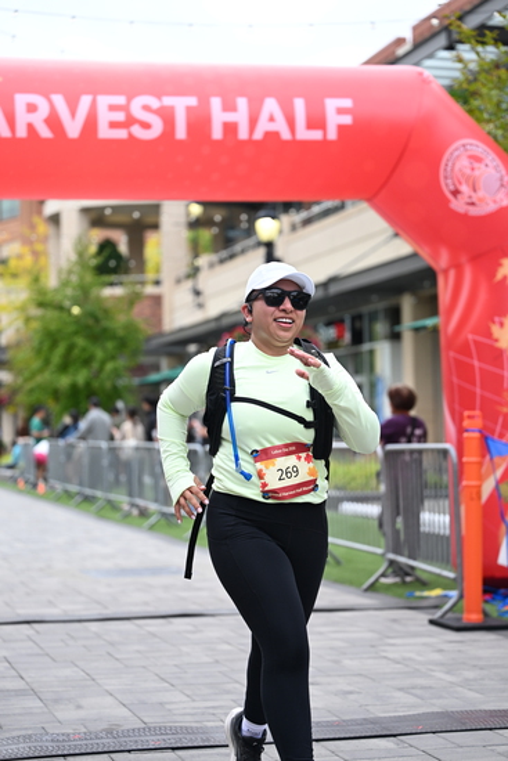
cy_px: 380
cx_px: 254
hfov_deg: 18.4
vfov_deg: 27.3
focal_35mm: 74
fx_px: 1565
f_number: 2.8
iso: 640
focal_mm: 74
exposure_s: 1/2500
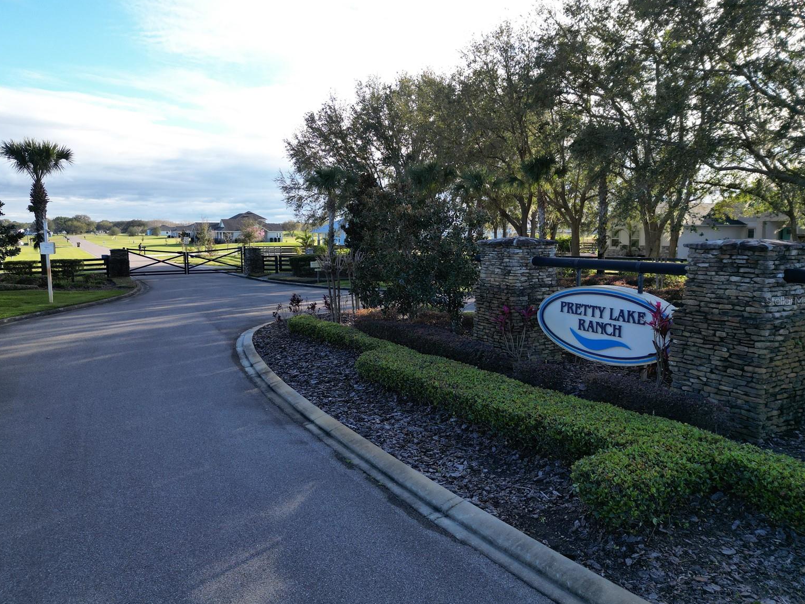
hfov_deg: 69.4
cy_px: 300
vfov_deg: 54.9
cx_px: 396
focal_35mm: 25
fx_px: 581
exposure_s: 1/1000
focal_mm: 6.72
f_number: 1.7
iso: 110
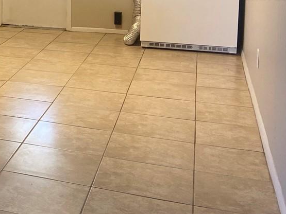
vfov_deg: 19.0
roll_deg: +1.9
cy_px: -5
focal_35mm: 75
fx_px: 620
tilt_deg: -7.6
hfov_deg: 22.2
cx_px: -123
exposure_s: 1/60
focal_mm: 4.25
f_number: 1.8
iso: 80
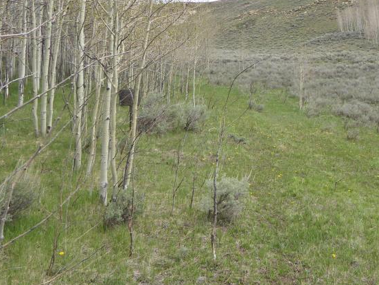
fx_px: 318
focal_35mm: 29
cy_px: 138
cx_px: 216
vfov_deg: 48.2
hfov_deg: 61.4
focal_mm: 4.3
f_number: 3.3
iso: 160
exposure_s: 1/500
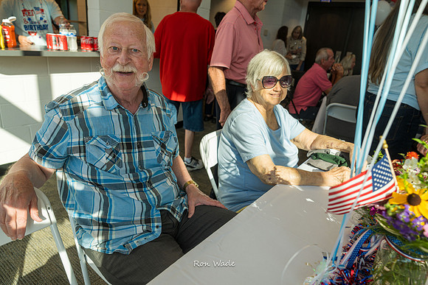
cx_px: 214
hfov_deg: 73.7
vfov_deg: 53.2
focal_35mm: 24
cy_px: 142
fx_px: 285
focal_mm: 24
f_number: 4
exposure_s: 1/160
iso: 200
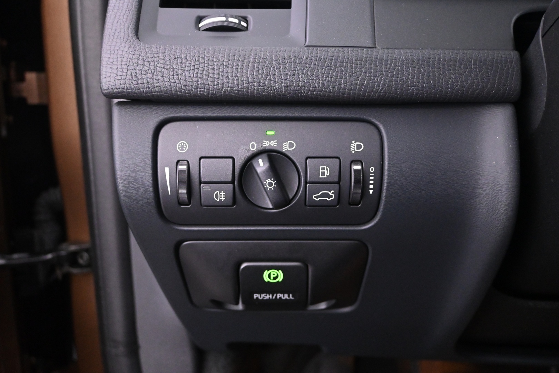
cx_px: 280
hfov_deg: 58.3
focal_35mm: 32
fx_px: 501
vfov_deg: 40.8
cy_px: 186
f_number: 4
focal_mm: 21.5
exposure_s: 1/13
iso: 4000
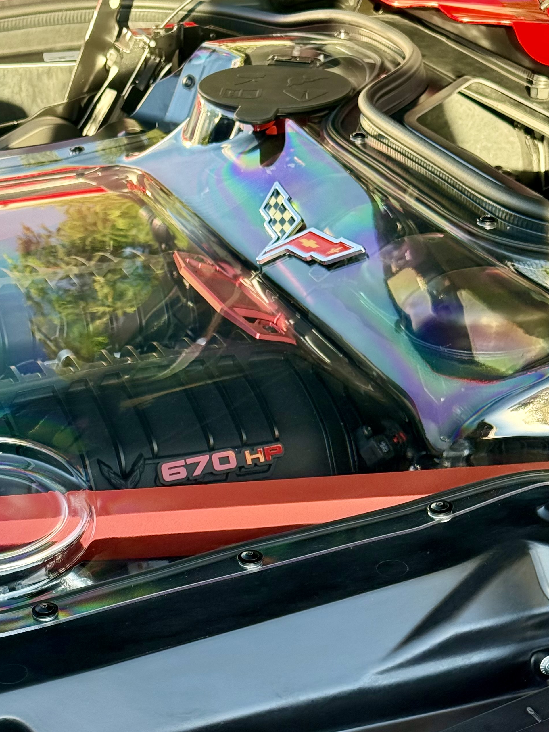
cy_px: 553
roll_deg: -1.3
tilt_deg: -29.9
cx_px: 215
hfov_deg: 19.4
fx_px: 1607
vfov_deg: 25.3
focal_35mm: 76
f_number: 1.78
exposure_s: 1/227
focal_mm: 6.76
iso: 200
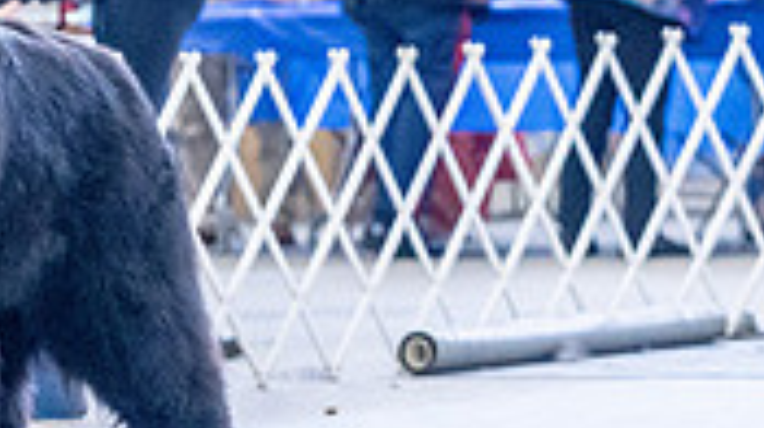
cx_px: -148
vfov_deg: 3.9
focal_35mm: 313
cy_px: -181
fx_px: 6334
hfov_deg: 6.9
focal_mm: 90
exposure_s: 1/320
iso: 6400
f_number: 3.5
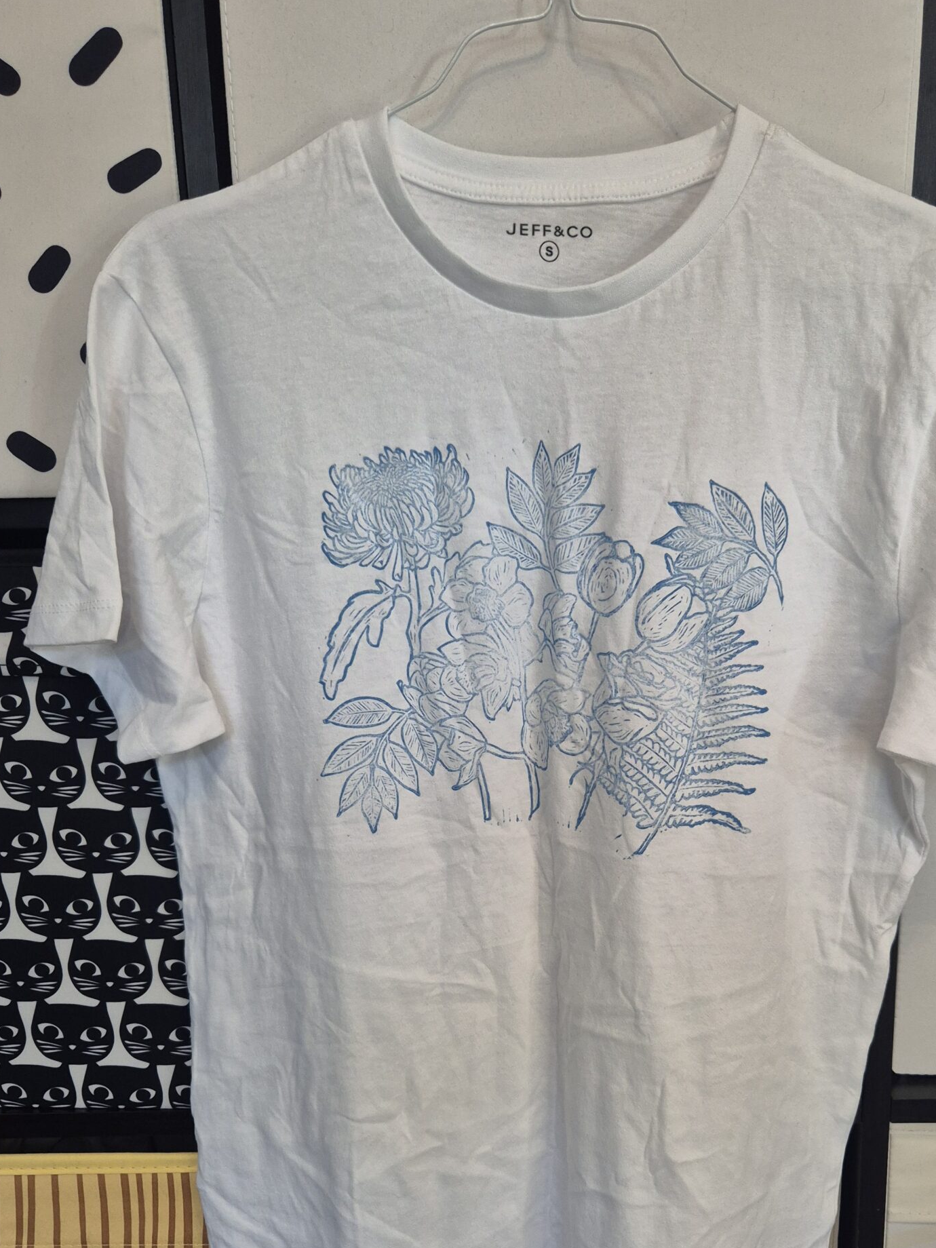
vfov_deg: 56.2
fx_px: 1154
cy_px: 774
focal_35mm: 32
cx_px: 545
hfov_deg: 44.0
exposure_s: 1/100
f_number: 1.8
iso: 400
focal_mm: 5.4
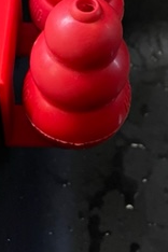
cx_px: 90
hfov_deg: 18.4
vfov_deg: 26.6
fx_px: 518
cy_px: 37
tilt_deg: -49.5
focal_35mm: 74
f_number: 1.6
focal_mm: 4.2
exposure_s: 1/60
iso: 320
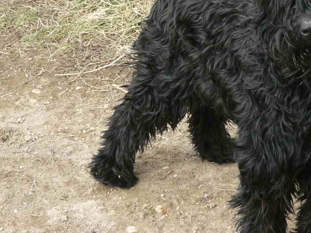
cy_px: 77
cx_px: 278
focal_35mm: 169
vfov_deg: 8.8
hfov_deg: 11.6
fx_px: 1518
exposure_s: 1/250
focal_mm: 12.1
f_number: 2.8
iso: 80
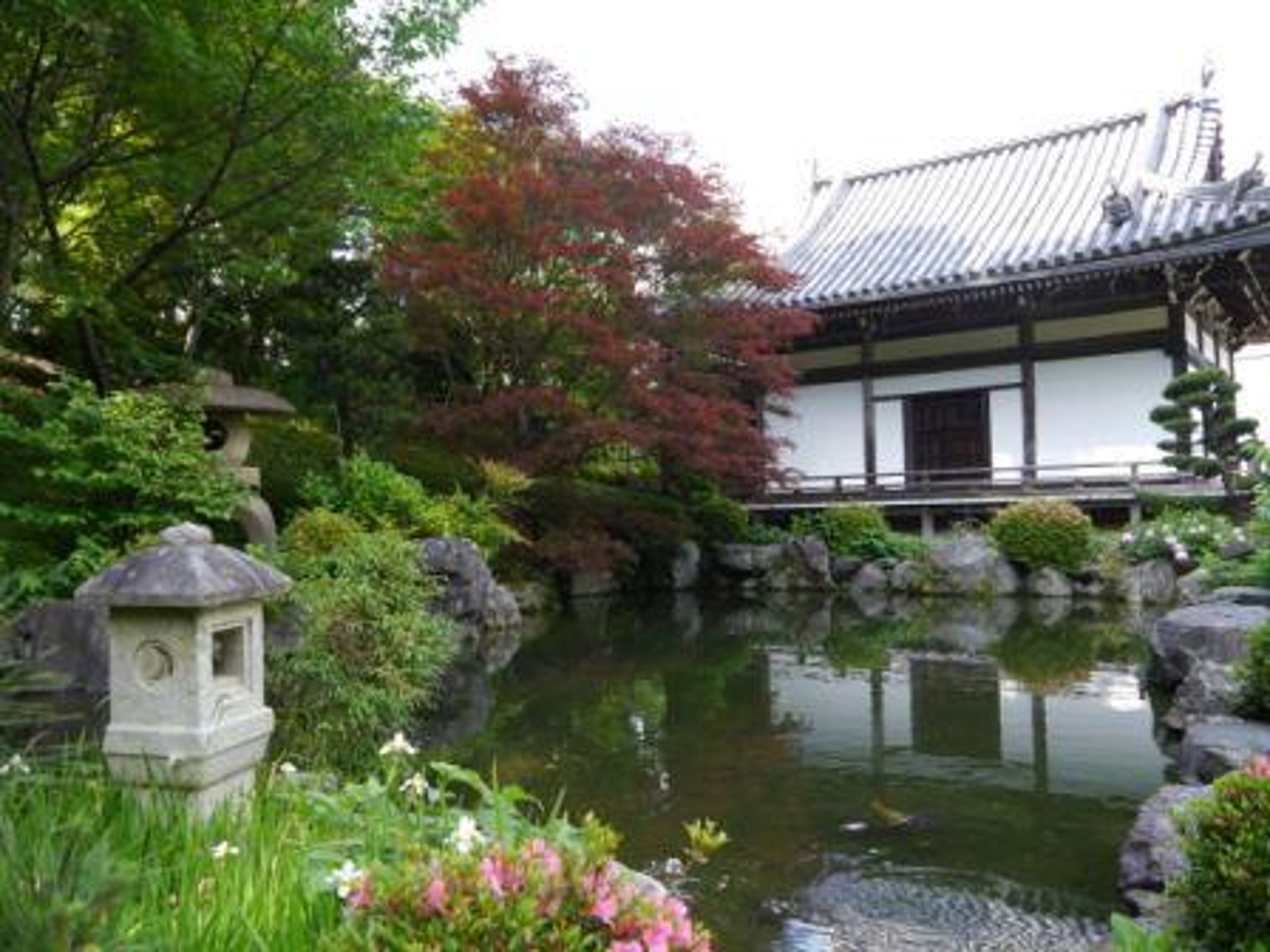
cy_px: 476
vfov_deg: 49.7
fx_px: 1027
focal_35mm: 28
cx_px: 635
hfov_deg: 63.4
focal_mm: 14
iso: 160
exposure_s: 1/125
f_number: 3.5
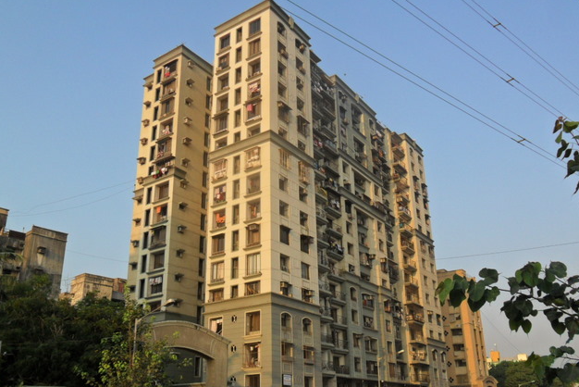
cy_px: 217
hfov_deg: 55.8
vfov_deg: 38.9
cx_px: 289
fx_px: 547
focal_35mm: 34
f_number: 3.7
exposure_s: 1/500
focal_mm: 5.7
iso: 100
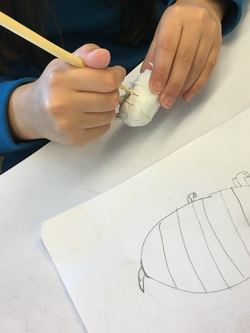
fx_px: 414
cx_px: 145
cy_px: 133
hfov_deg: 33.5
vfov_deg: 43.6
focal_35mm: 43
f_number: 2.2
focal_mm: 4.2
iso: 40
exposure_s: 1/30
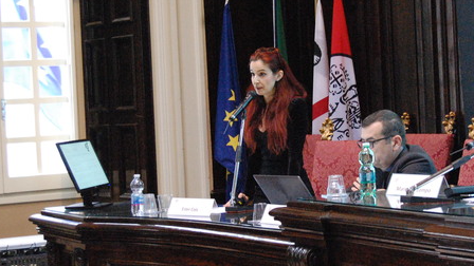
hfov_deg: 21.6
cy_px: 122
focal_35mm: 99
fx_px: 1241
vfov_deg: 12.3
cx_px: 298
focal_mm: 45
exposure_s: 1/30
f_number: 5.3
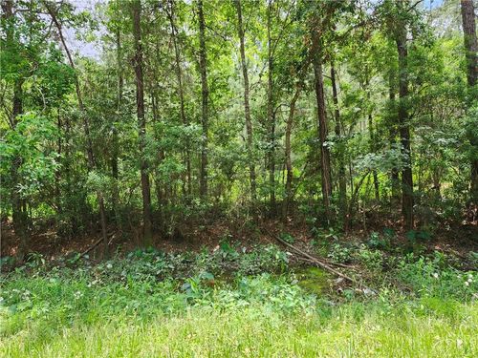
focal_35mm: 23
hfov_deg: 73.9
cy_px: 179
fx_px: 318
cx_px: 239
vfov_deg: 58.9
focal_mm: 5.54
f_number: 1.8
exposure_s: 1/244
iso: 25
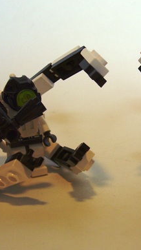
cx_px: 122
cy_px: 126
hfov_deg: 18.9
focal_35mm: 63
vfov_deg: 33.3
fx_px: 418
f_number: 3
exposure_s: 1/15
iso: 160
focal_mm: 7
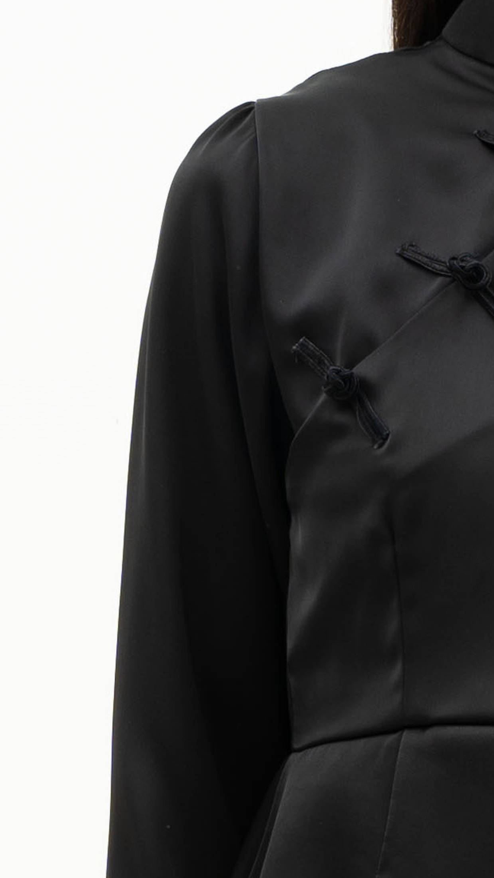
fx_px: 3190
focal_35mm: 137
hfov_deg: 8.8
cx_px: 588
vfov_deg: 15.6
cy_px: 649
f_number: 11
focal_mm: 41
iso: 100
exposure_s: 1/160
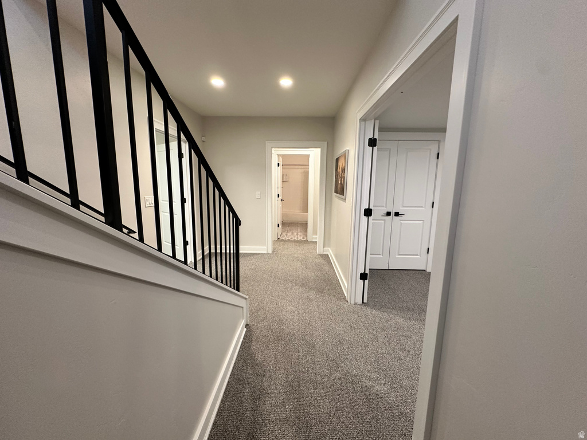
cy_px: 220
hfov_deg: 102.1
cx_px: 294
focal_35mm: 14
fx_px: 237
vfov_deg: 85.7
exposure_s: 1/60
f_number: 2.2
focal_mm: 2.22
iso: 250
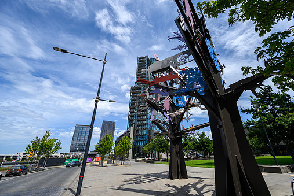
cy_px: 93
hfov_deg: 96.2
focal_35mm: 16
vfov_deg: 73.8
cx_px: 166
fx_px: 131
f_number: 5.6
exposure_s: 1/800
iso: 100
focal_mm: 14
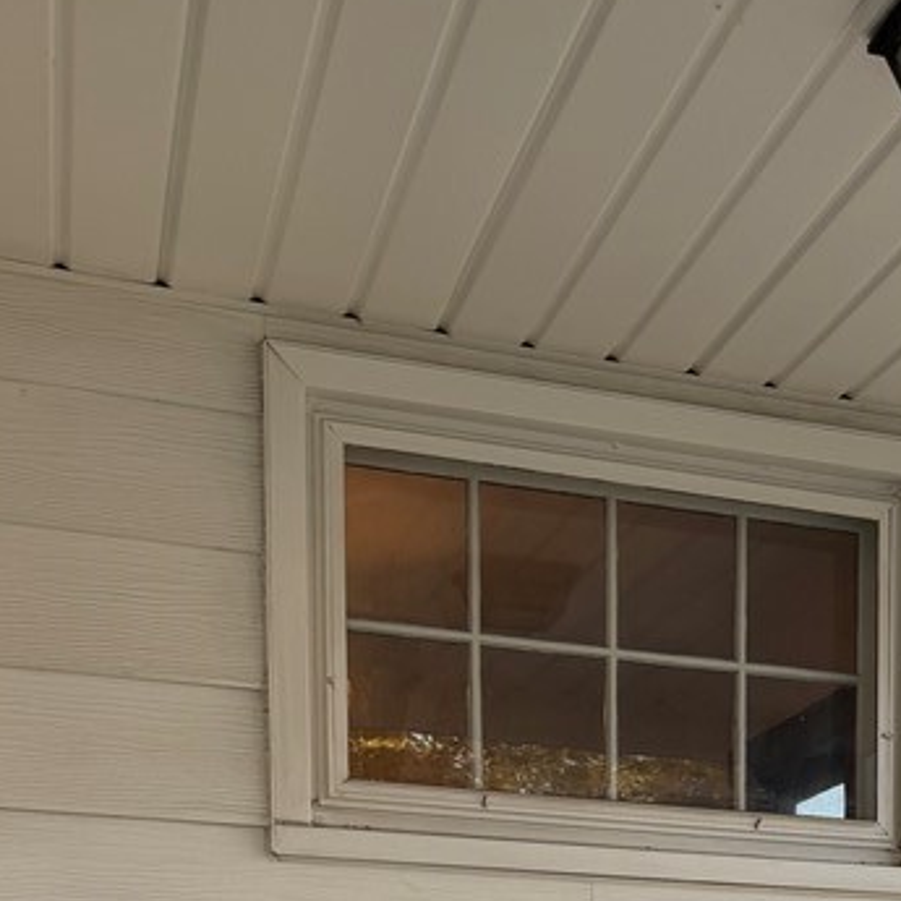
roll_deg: -0.7
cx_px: 849
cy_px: 1217
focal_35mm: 63
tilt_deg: -4.7
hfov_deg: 26.2
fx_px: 1855
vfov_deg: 23.6
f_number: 1.78
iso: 100
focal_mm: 6.76
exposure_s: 1/728
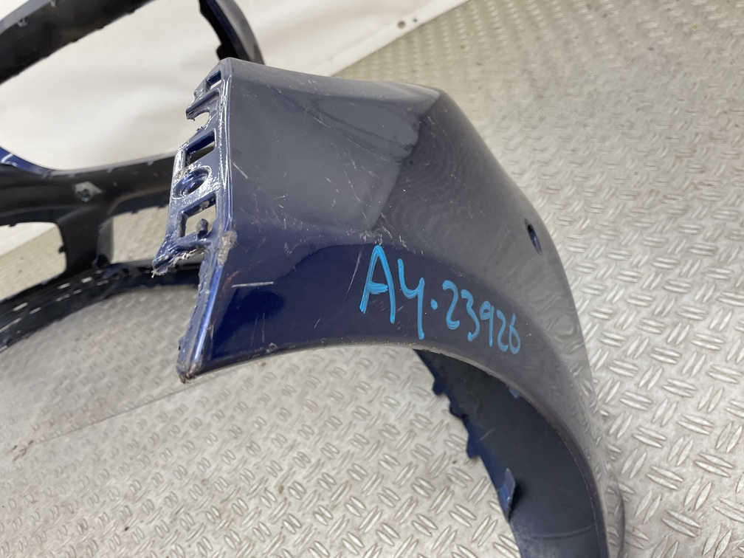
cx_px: 372
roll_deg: +34.3
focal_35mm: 29
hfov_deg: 61.7
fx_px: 623
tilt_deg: -33.6
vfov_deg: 48.2
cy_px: 279
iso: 40
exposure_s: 1/120
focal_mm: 3
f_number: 1.8
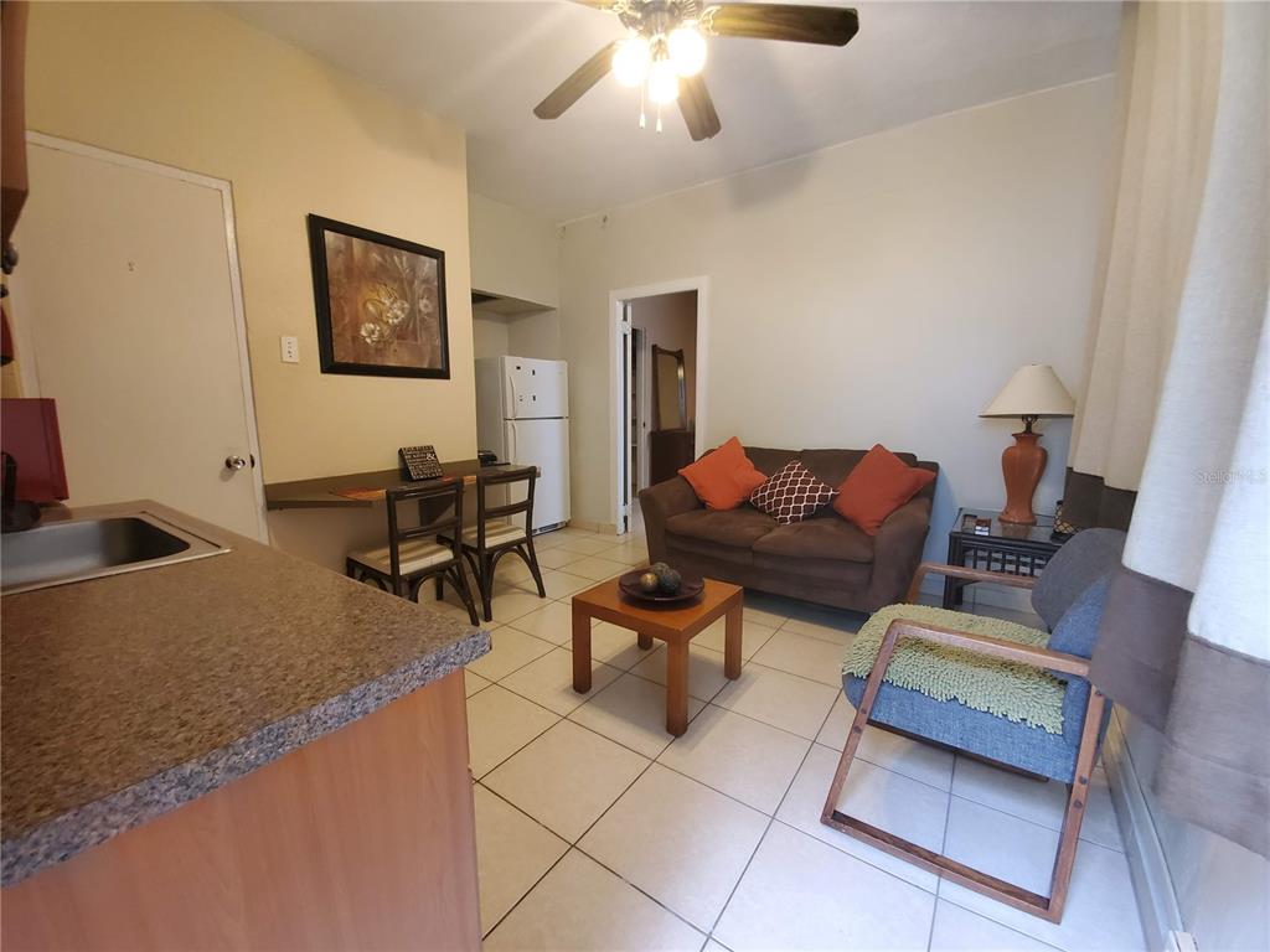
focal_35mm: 13
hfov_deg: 106.2
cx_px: 635
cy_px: 476
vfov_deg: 89.9
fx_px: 477
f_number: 2.2
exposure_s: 1/40
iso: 500
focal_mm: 1.8
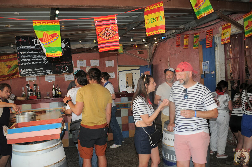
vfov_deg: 47.8
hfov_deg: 67.4
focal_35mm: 27
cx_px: 126
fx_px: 189
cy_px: 84
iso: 200
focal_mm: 18
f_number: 3.5
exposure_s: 1/60
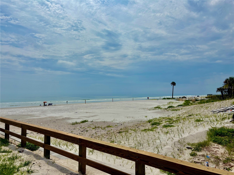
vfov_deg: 53.1
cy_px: 88
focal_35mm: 26
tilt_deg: +1.3
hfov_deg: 67.3
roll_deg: +0.8
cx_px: 117
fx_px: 176
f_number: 1.6
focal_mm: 5.96
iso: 32
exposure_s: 1/10101
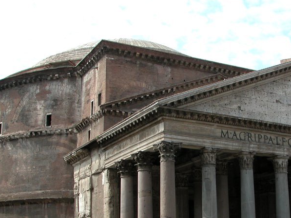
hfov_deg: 32.0
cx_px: 184
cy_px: 160
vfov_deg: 24.2
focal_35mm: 60
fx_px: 504
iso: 100
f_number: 5.6
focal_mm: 8.9
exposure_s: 1/272
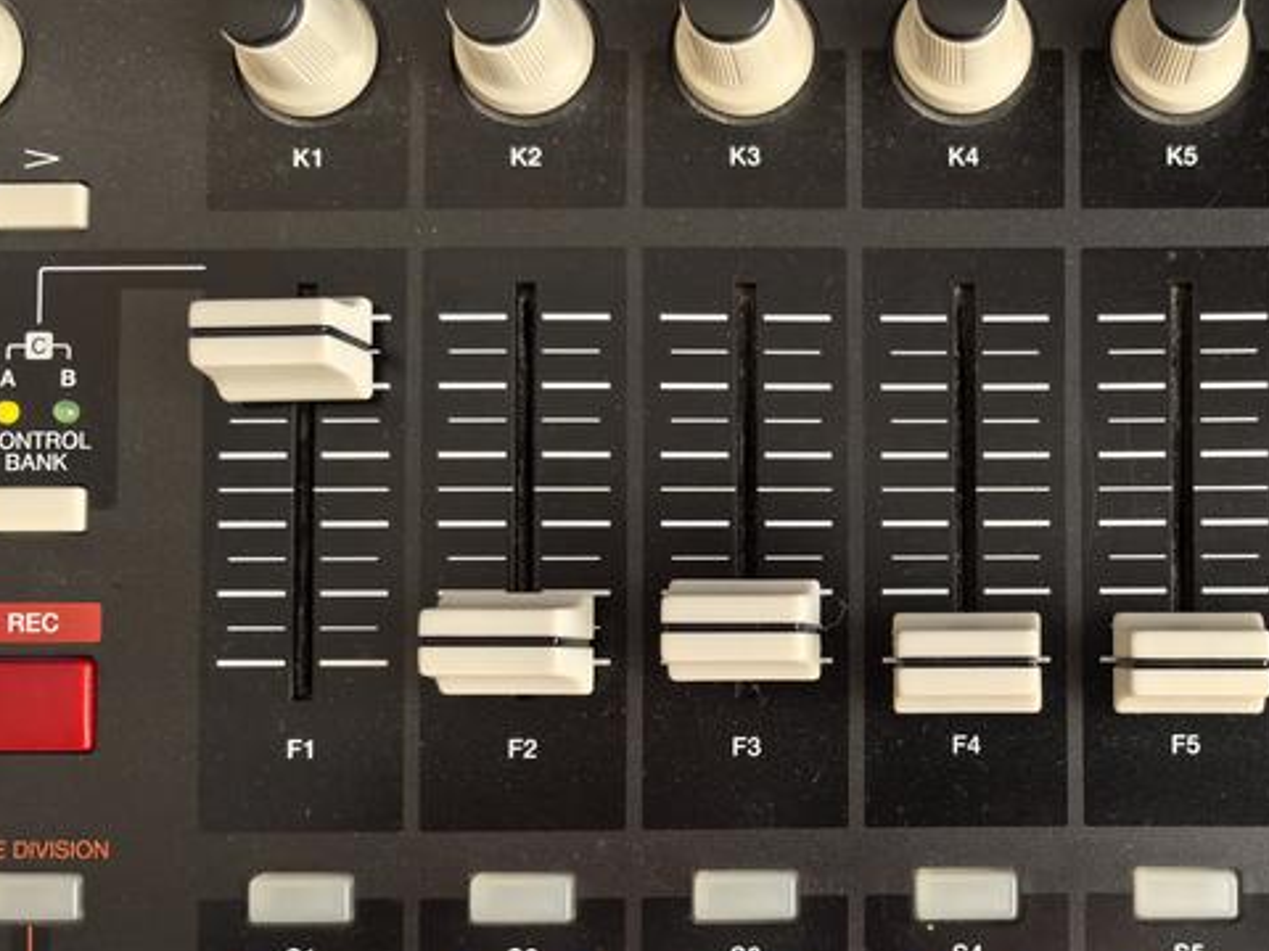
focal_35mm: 45
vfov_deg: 32.0
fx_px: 1650
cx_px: 989
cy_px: 602
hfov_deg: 40.6
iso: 640
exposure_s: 1/716
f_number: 2
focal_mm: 6.98
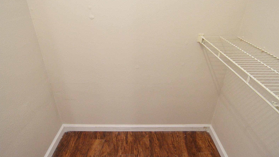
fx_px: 141
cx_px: 139
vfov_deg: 58.3
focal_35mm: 19
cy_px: 81
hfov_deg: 89.6
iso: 2000
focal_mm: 12
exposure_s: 1/60
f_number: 4
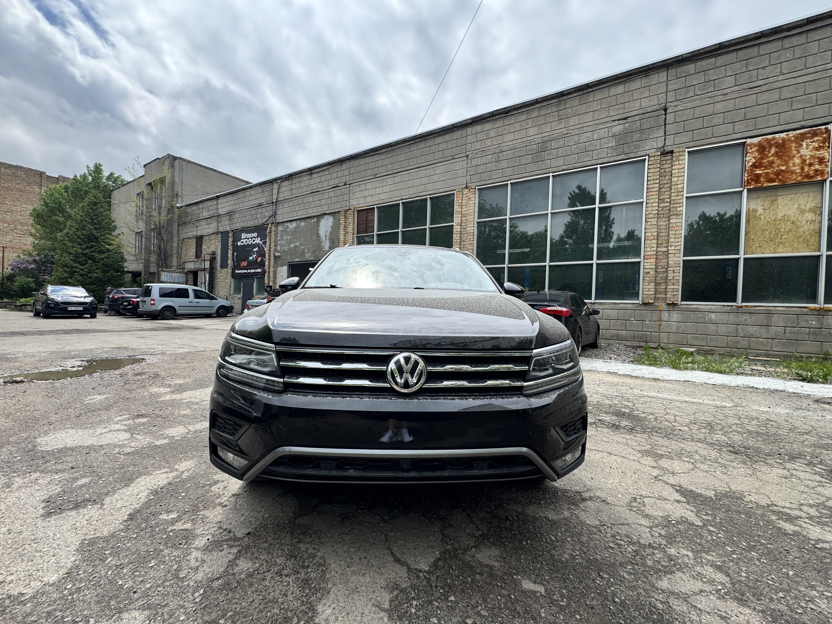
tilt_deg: -0.4
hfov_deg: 102.1
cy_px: 312
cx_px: 416
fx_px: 336
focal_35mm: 14
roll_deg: -2.6
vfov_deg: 85.7
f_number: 2.2
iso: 50
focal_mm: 2.22
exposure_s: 1/1277
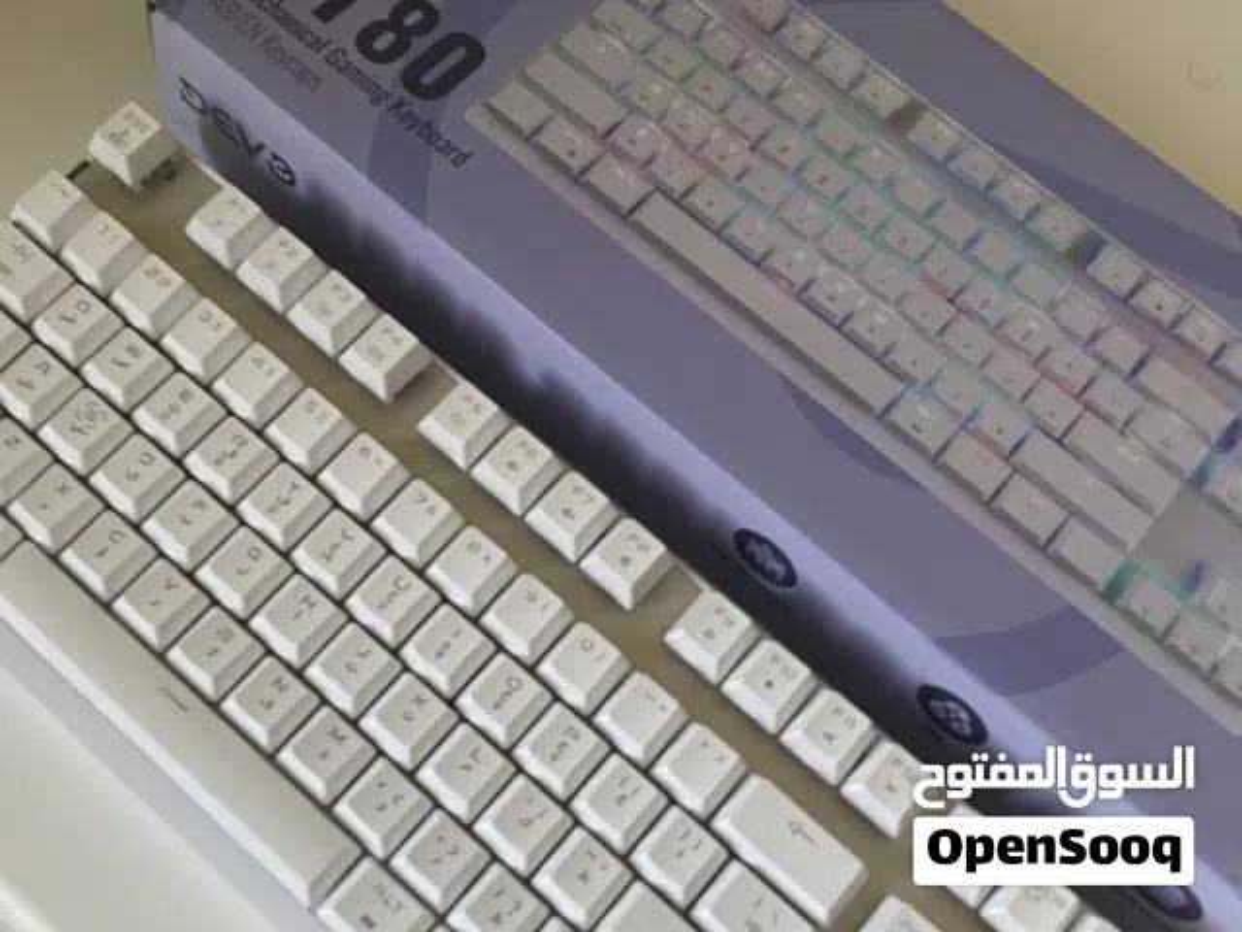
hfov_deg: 67.3
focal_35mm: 26
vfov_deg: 53.1
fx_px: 933
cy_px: 466
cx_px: 621
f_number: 1.8
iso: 160
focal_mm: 4.25
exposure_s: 1/60
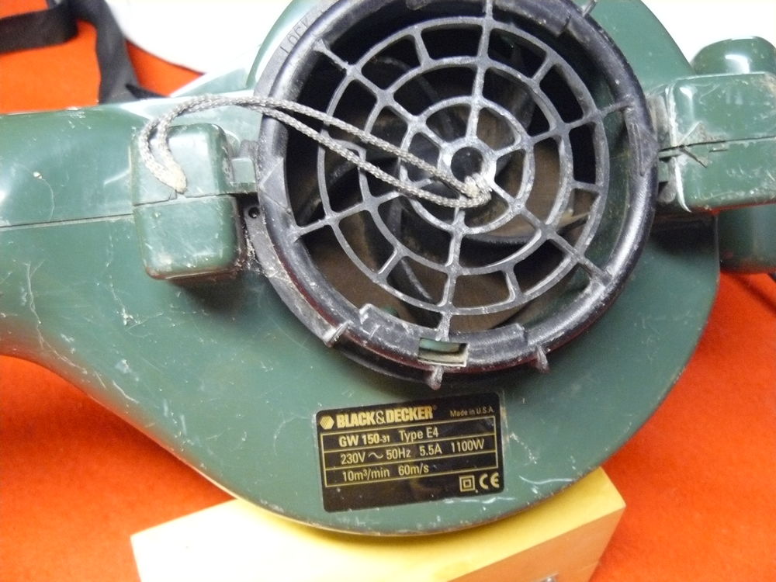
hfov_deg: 51.4
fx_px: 807
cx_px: 388
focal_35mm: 36
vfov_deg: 39.7
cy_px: 291
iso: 400
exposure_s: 1/13
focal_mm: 6
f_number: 2.8
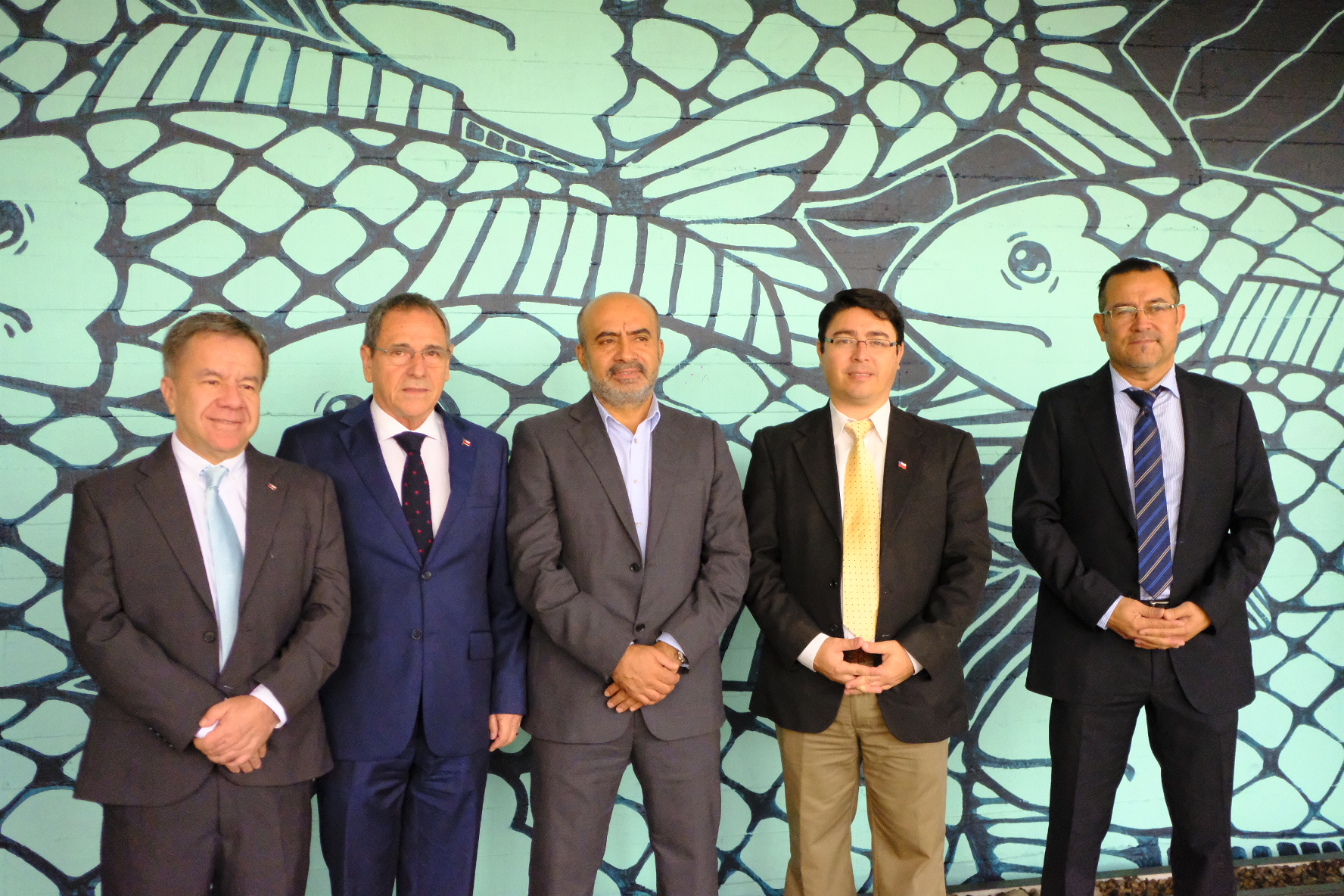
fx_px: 1307
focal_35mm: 35
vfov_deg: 37.9
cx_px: 672
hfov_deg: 54.4
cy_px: 448
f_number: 2
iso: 10000
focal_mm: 23
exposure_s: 1/6400
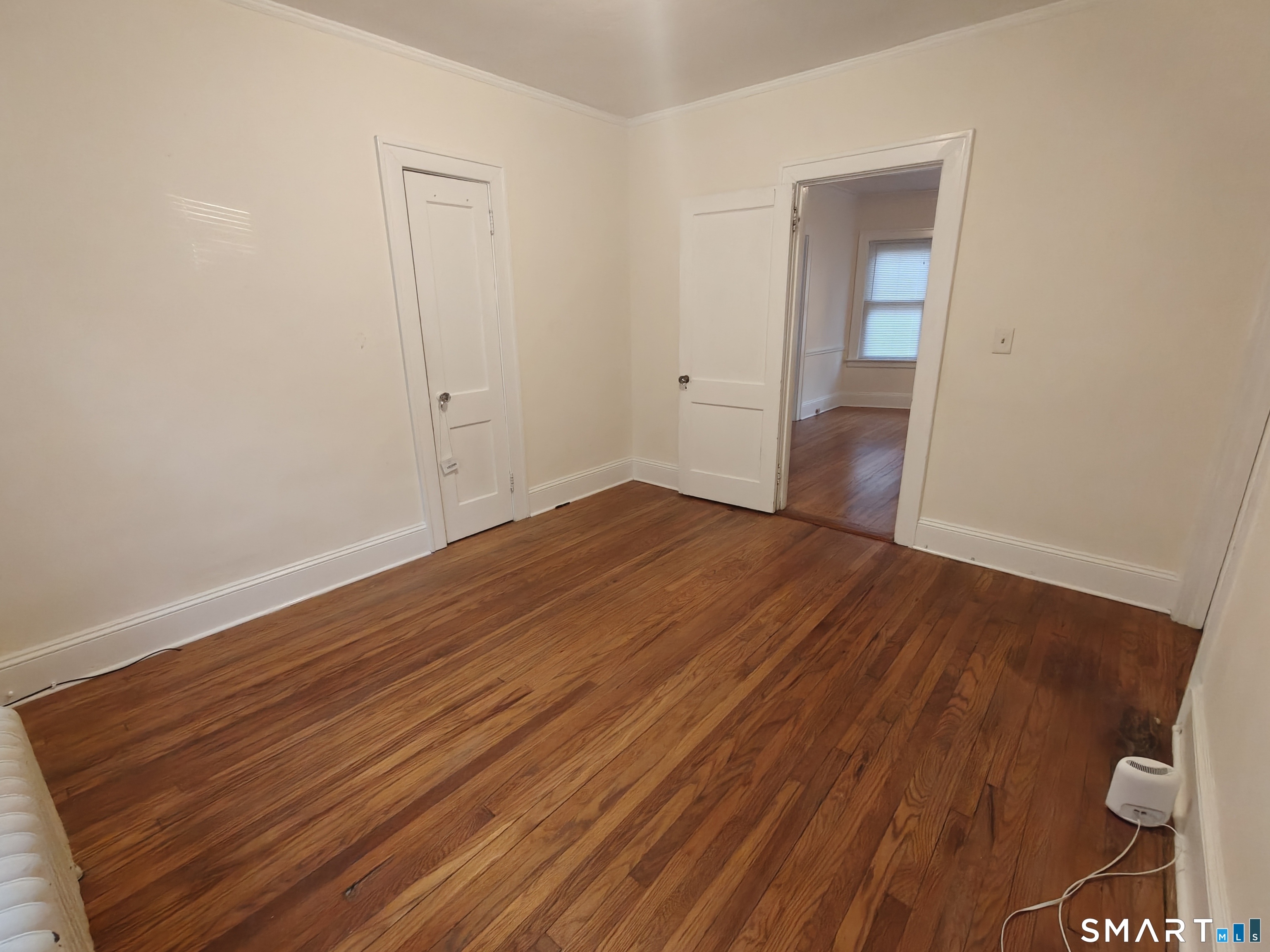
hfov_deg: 98.2
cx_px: 635
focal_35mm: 15
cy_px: 476
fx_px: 550
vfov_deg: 81.7
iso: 4000
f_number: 2
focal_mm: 2.3
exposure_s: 1/120
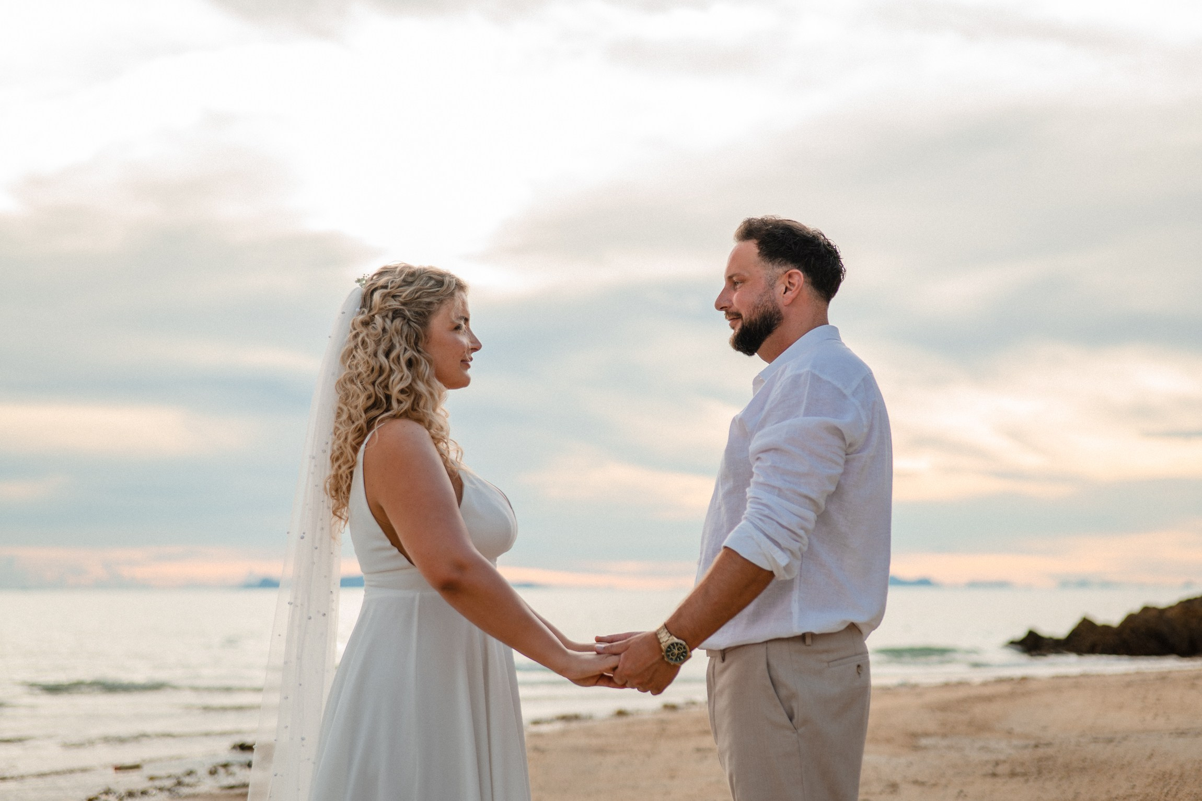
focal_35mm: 53
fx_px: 1760
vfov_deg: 25.6
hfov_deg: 37.7
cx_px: 624
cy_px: 393
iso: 100
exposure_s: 1/400
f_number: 2
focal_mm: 50
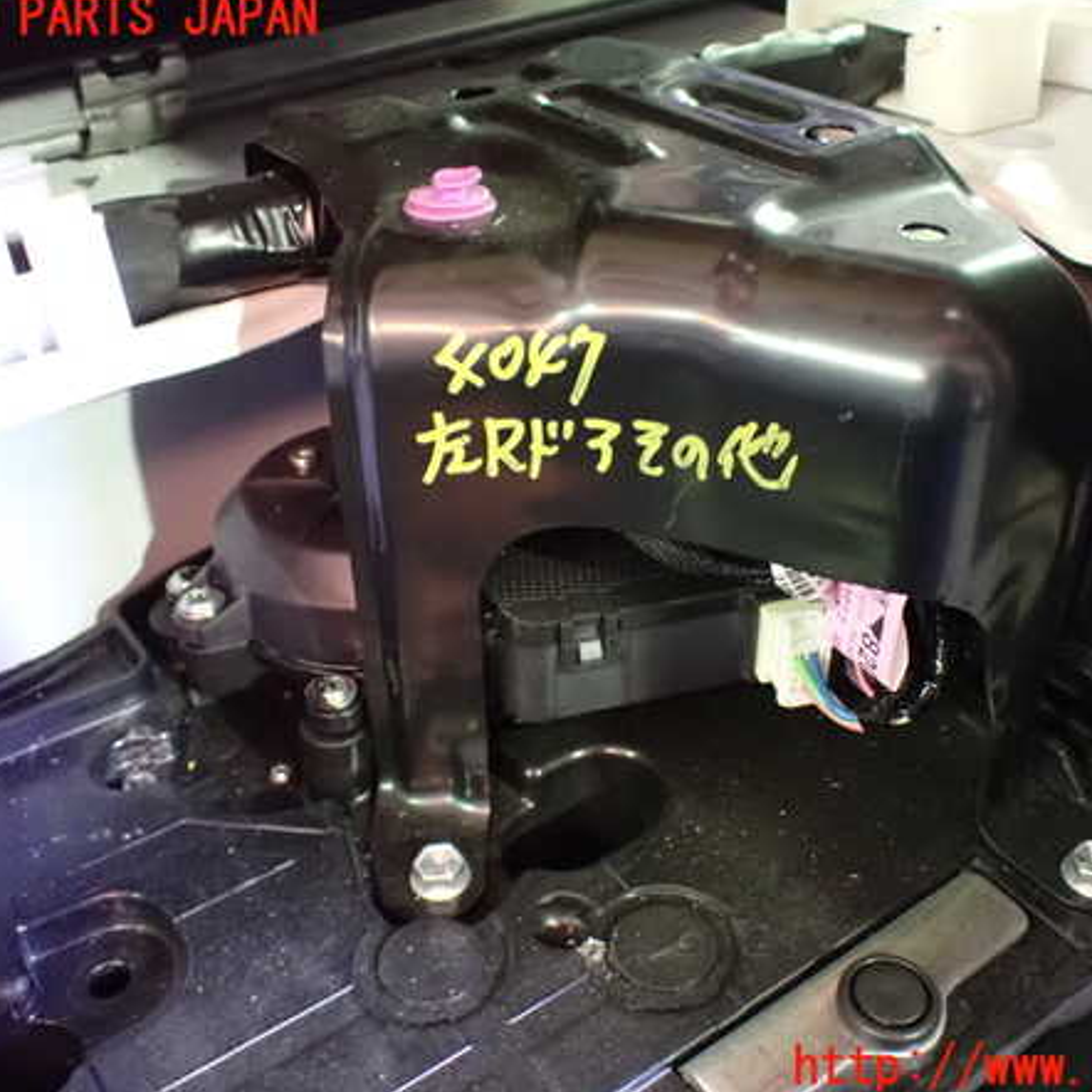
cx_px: 610
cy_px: 544
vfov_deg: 46.0
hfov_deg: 46.0
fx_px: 1285
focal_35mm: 36
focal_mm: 5.4
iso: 1600
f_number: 2.3
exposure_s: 1/20
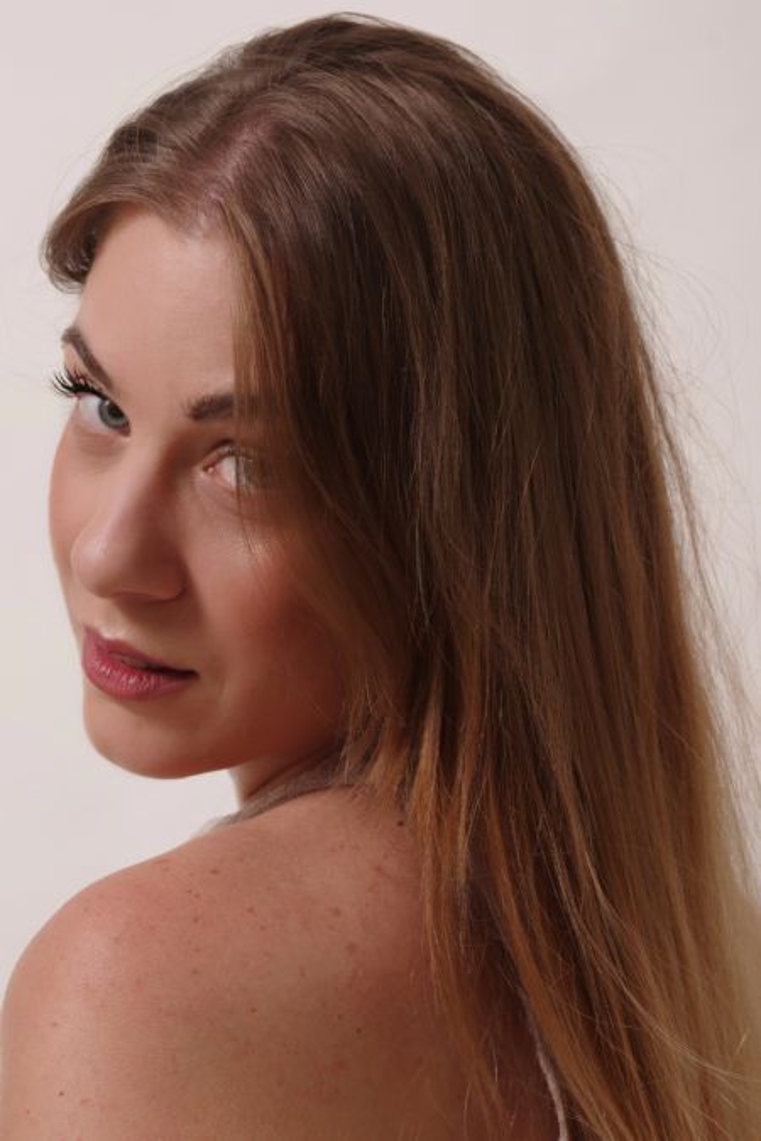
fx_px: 2790
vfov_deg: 23.1
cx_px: 380
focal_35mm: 88
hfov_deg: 15.5
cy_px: 570
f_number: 7.1
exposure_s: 1/50
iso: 100
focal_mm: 58
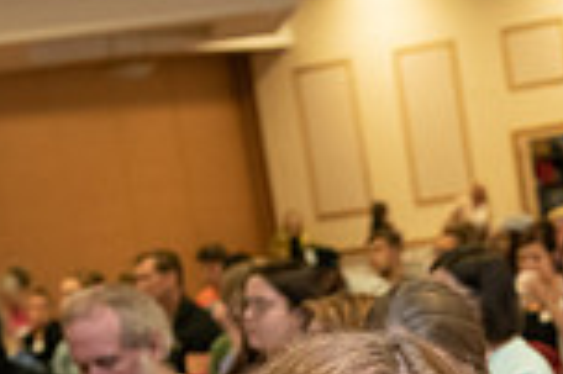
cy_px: 628
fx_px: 2390
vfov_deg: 8.7
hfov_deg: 13.2
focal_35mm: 153
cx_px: 589
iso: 2000
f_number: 4.5
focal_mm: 40
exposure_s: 1/160
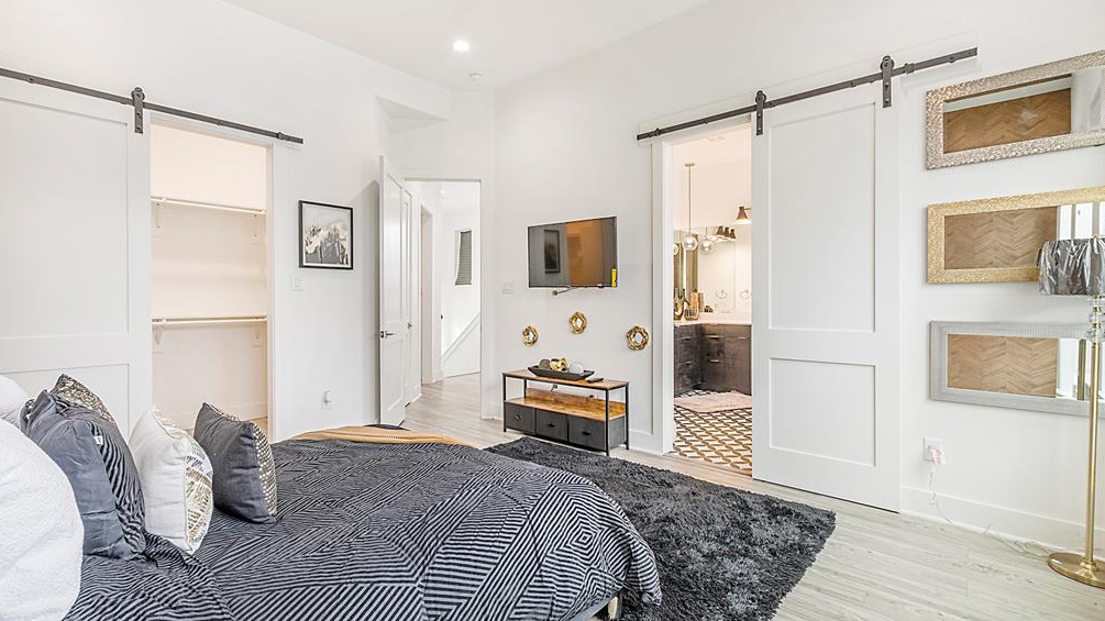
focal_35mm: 16
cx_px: 559
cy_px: 302
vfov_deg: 67.0
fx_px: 469
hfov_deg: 99.4
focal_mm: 10
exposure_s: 1/100
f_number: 7.1
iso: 100
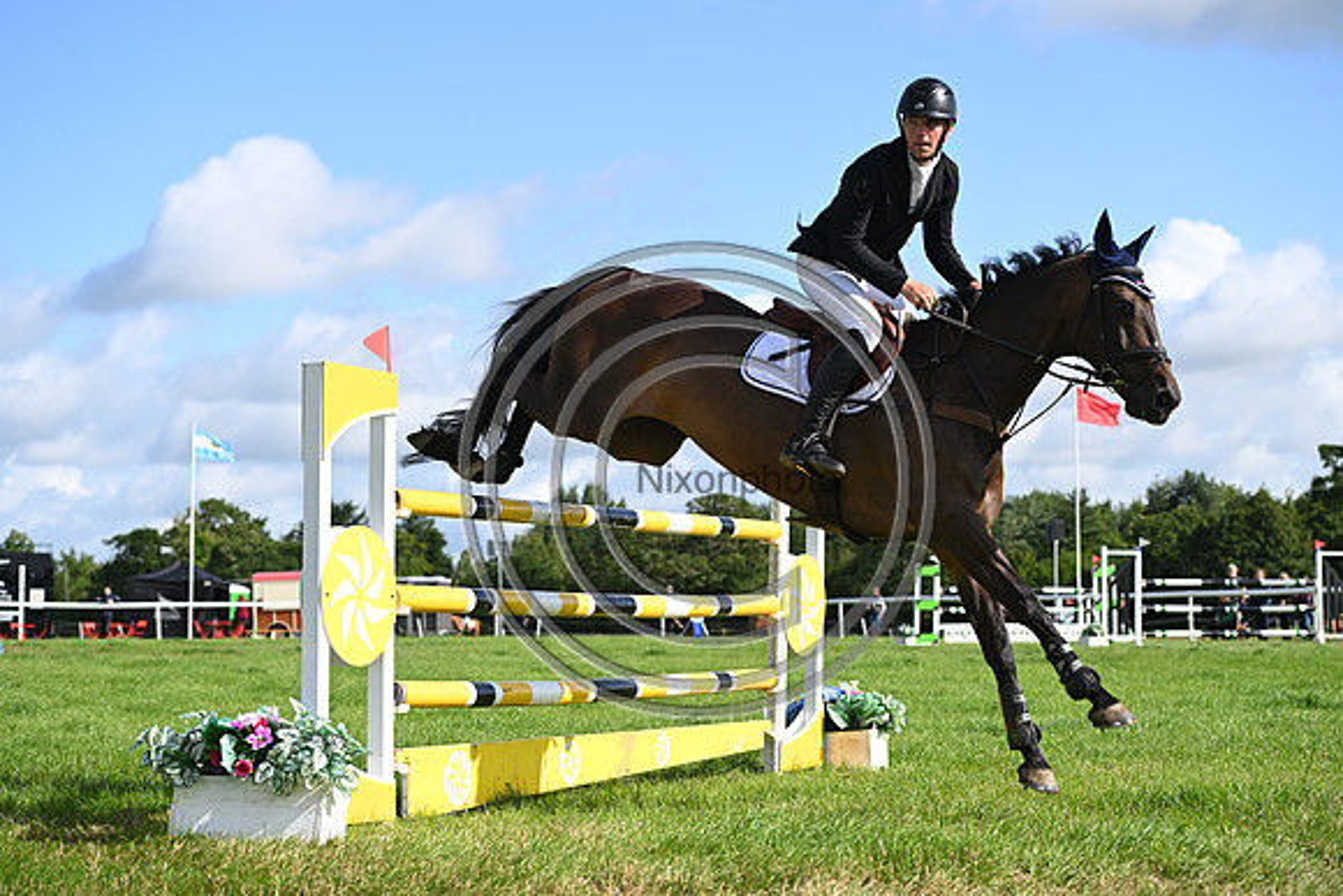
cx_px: 672
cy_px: 448
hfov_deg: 28.8
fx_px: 2612
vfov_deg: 19.5
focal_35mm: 70
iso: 180
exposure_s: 1/1250
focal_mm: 70
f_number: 4
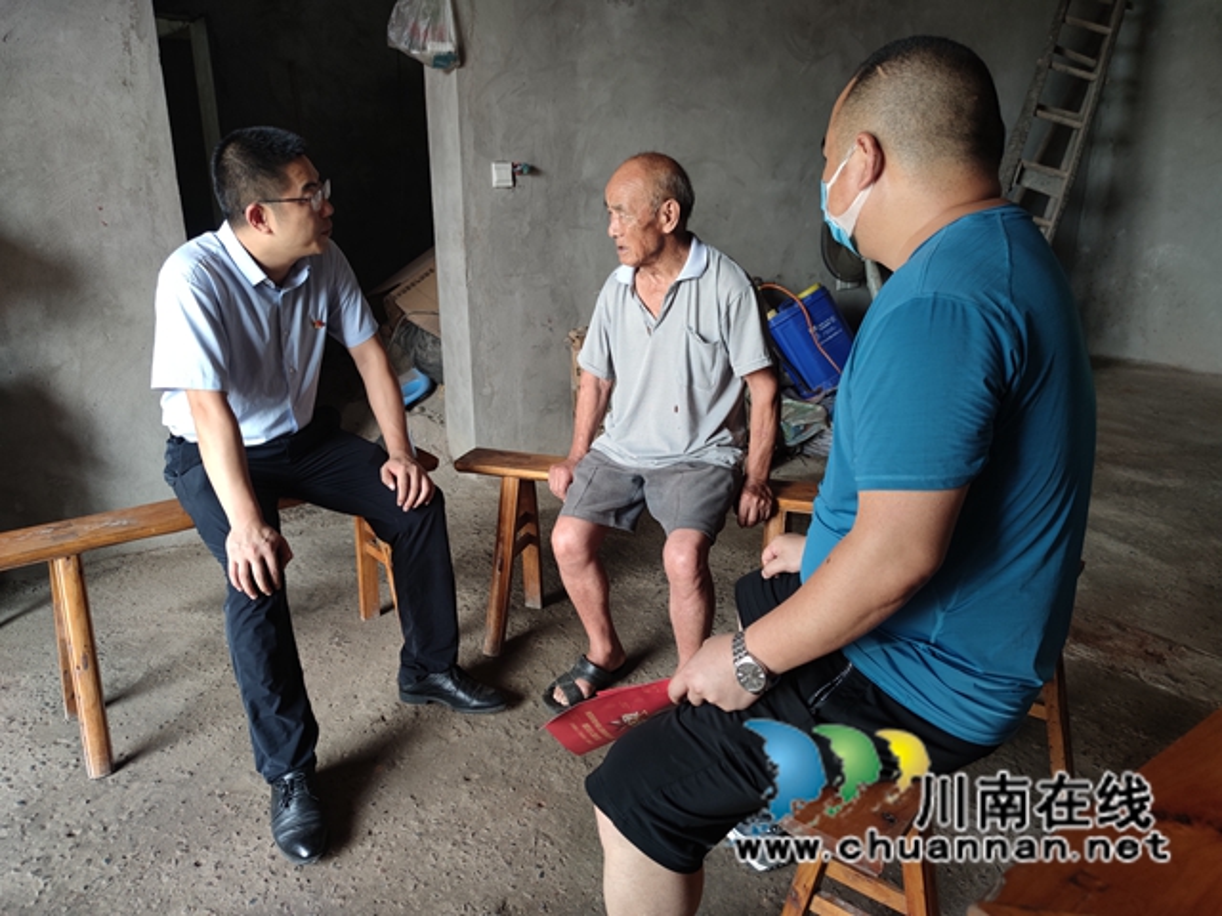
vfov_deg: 56.8
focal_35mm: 24
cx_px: 611
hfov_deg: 71.6
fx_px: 847
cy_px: 458
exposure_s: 1/100
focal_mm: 6.72
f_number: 1.69
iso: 80
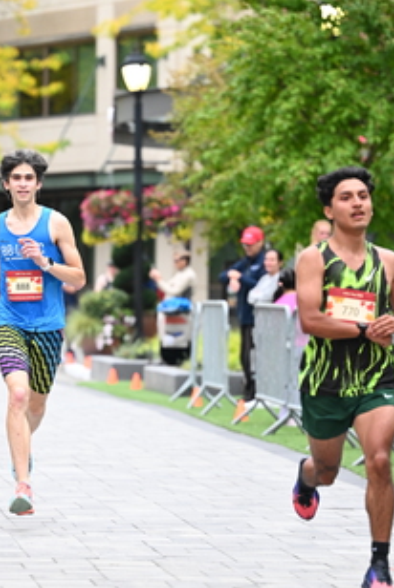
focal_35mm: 214
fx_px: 3505
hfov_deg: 6.4
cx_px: 60
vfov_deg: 9.6
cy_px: 370
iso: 1600
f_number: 2.8
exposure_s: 1/800
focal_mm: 120
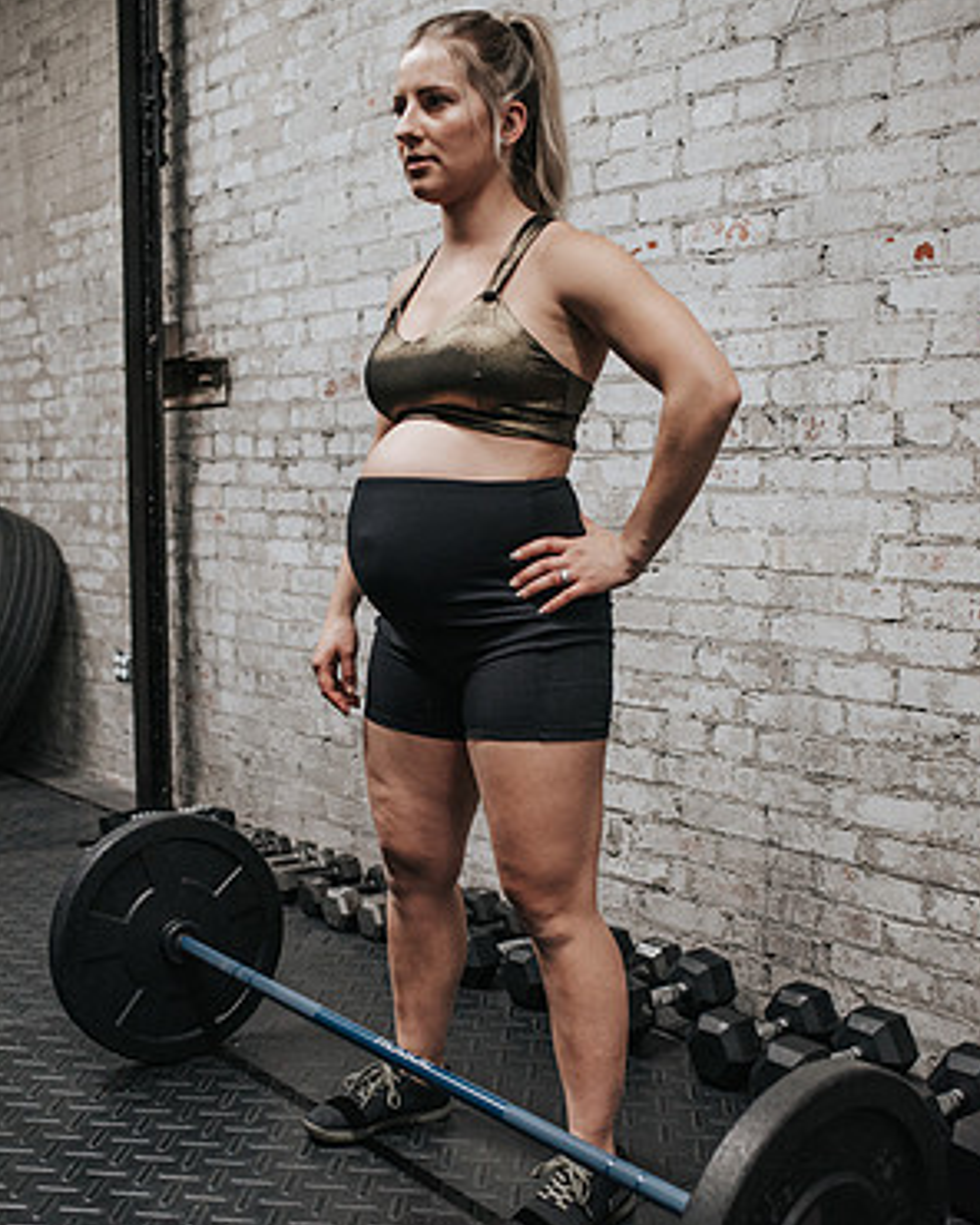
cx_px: 493
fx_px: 1450
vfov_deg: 45.6
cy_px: 728
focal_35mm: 40
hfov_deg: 37.3
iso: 800
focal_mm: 35
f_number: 3.2
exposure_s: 1/250
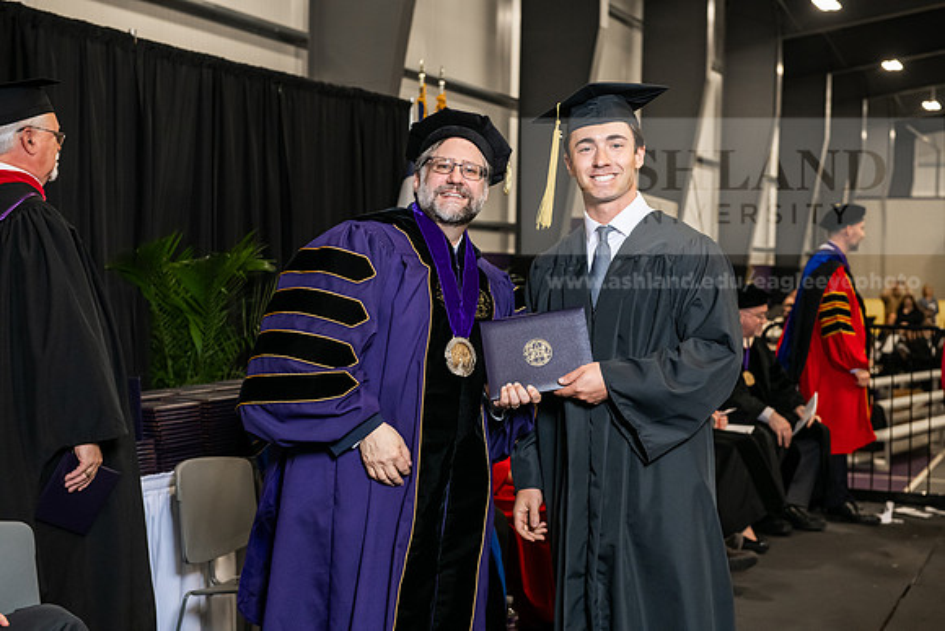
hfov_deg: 33.4
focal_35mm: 60
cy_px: 316
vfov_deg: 22.6
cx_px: 472
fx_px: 1575
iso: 2500
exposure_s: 1/200
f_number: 5
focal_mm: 60
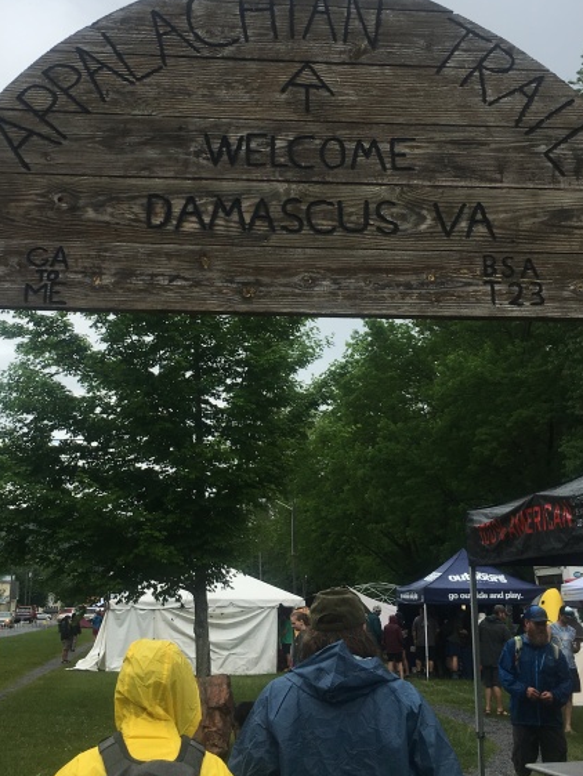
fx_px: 987
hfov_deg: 32.8
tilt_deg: +15.9
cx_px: 236
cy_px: 282
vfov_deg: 42.5
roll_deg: -1.7
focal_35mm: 44
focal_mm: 4.15
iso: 25
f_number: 2.2
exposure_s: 1/1183
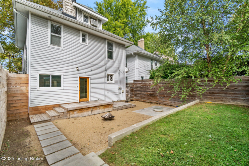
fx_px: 104
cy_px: 83
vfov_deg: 77.3
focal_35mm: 15
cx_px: 124
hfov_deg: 100.4
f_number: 7.1
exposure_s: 1/250
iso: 400
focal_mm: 10
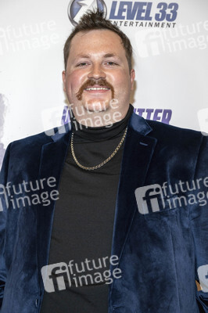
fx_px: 590
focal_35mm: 68
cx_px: 104
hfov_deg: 20.0
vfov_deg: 29.7
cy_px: 156
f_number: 5.6
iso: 800
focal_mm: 68
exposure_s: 1/200
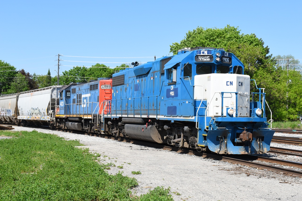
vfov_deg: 25.7
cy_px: 100
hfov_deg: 37.9
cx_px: 151
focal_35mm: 52
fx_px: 440
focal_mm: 35
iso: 400
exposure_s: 1/800
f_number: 8
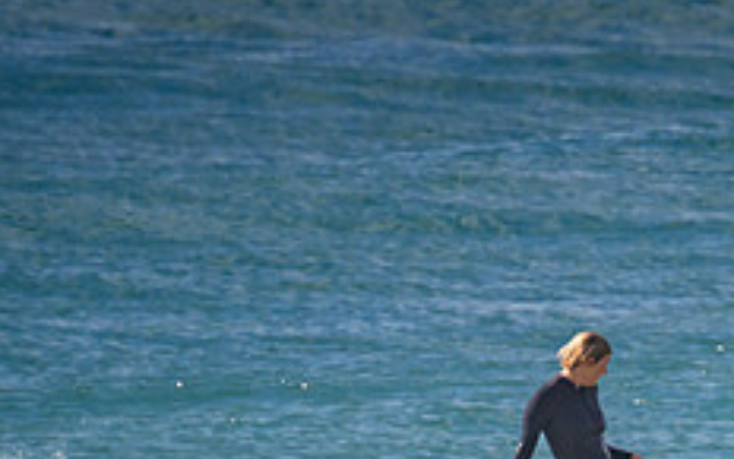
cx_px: 838
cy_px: 568
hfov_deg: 1.0
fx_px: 40868
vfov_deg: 0.6
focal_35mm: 2043
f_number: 11
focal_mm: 800
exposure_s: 1/2000
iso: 800
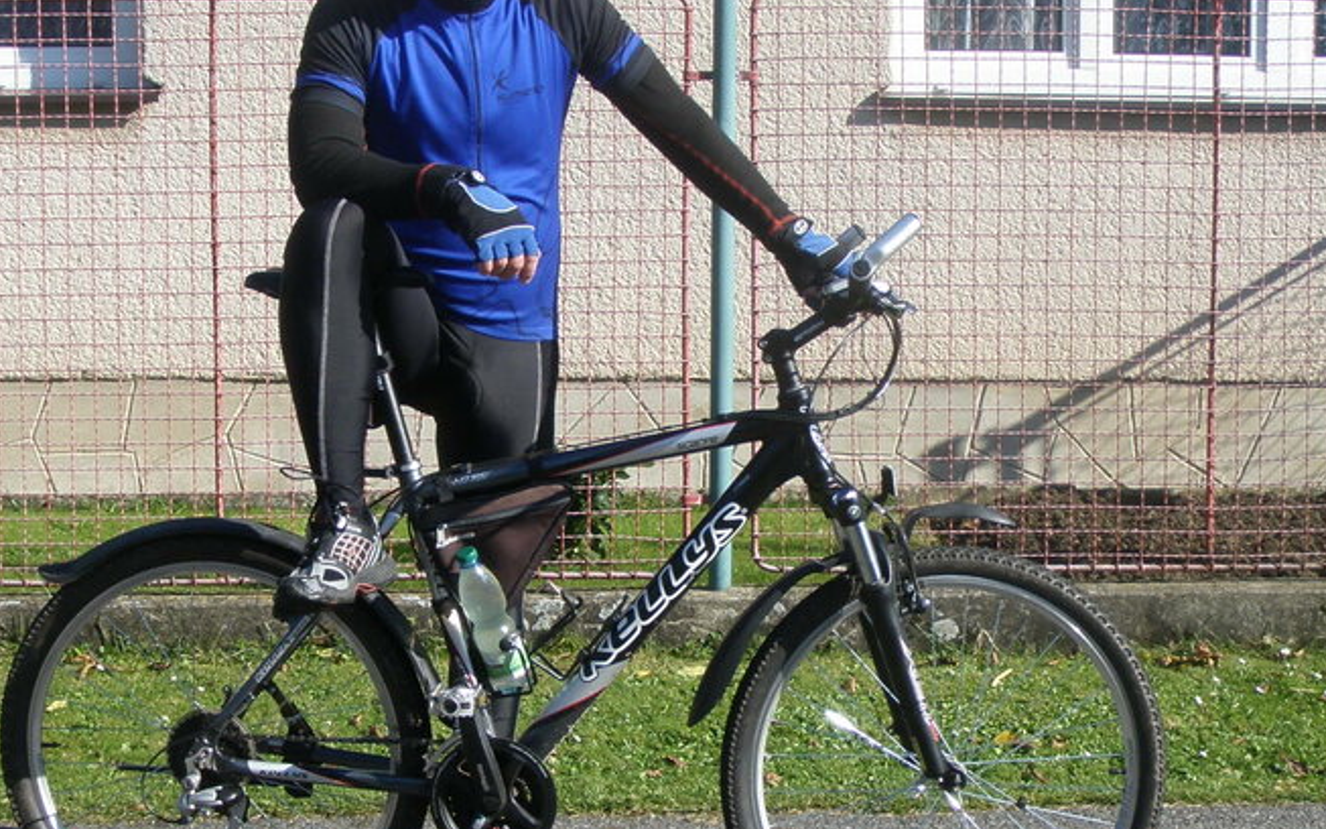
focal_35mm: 74
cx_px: 613
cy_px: 506
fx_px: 2674
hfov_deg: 27.8
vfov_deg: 17.6
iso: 50
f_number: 3.5
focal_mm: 6.7
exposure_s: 1/320
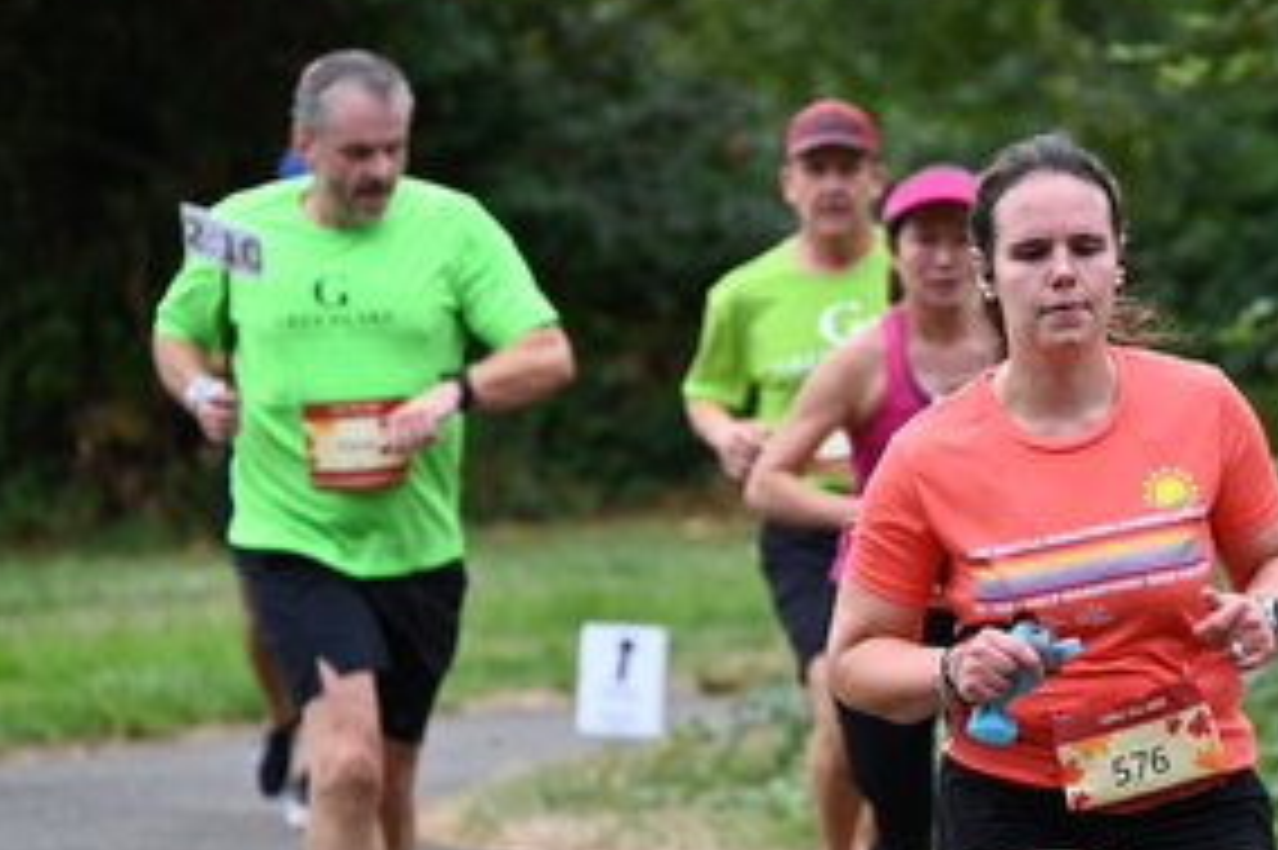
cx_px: 1048
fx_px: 13765
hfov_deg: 5.3
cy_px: 470
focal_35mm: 388
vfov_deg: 3.5
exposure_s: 1/320
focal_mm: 200
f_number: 6.3
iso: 400
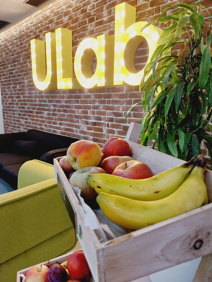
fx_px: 212
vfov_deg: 67.3
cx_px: 106
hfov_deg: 53.1
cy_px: 141
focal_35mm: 26
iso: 80
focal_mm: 4
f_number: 1.8
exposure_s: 1/50
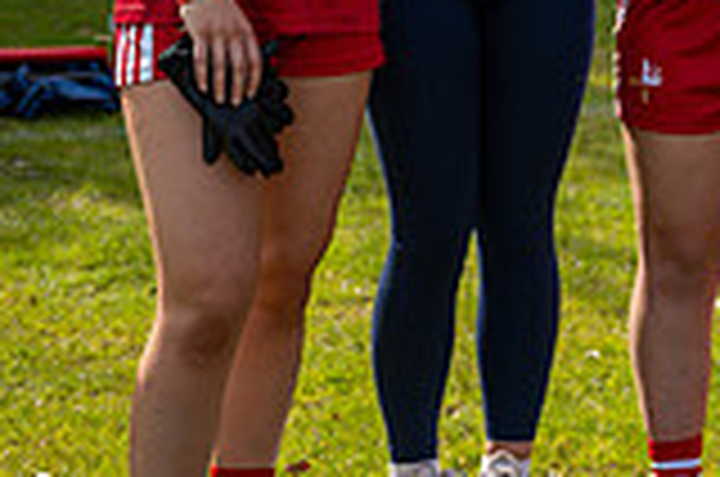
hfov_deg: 13.1
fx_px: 2974
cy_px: -236
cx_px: 1035
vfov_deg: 8.9
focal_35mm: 149
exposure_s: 1/1600
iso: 100
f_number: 2.8
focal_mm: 41
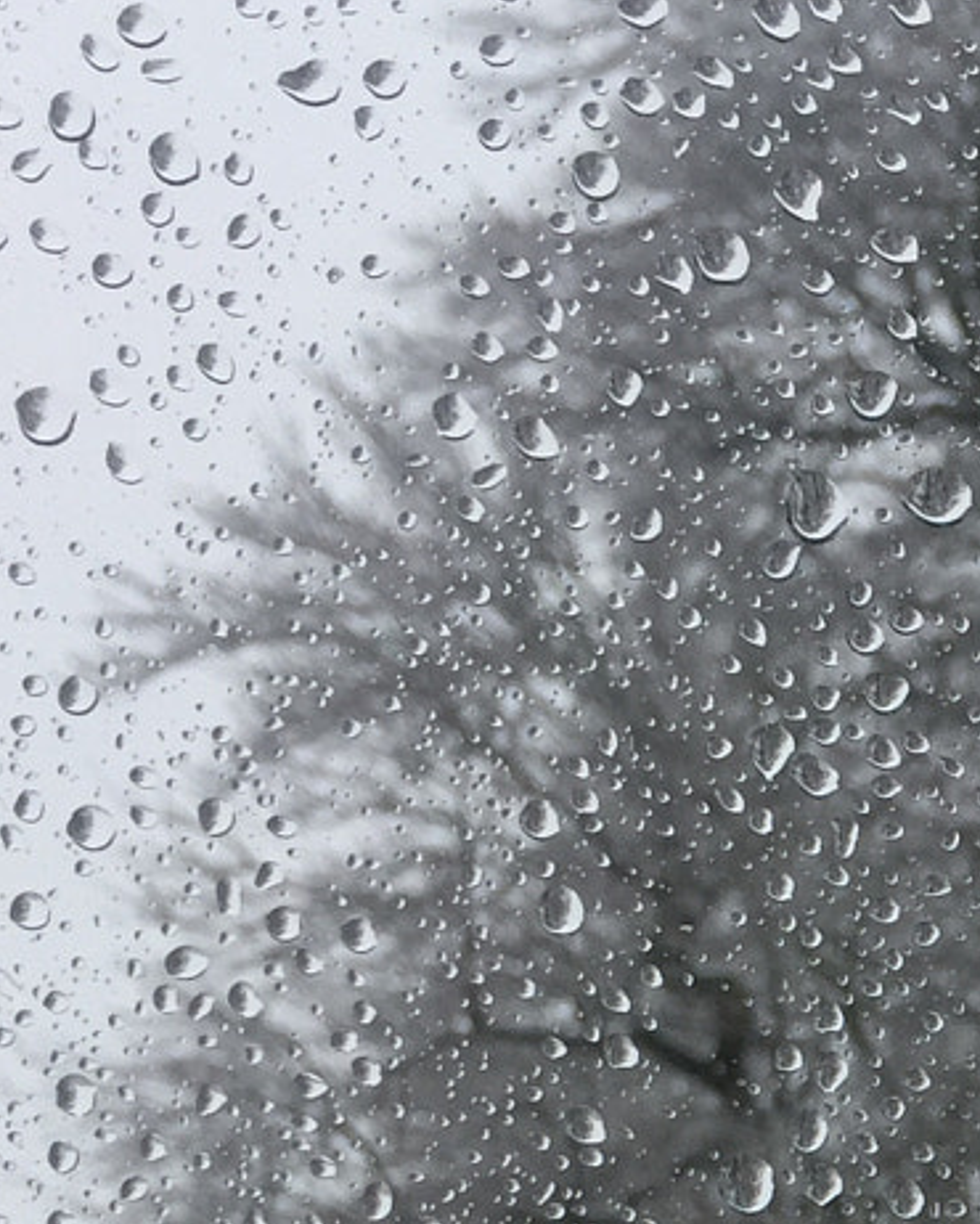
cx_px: 1308
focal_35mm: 98
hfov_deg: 14.9
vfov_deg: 18.4
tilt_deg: +7.3
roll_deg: +0.7
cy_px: 1542
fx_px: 3551
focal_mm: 4.15
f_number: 2.2
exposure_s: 1/391
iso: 32
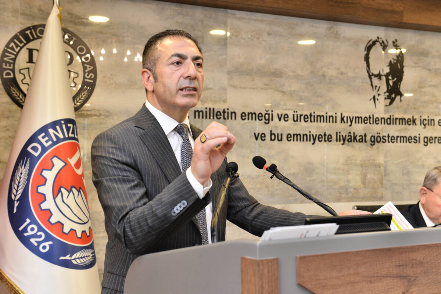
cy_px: 147
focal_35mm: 50
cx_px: 220
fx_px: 612
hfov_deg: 39.6
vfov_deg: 27.0
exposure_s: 1/60
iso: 1800
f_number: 6.3
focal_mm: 50
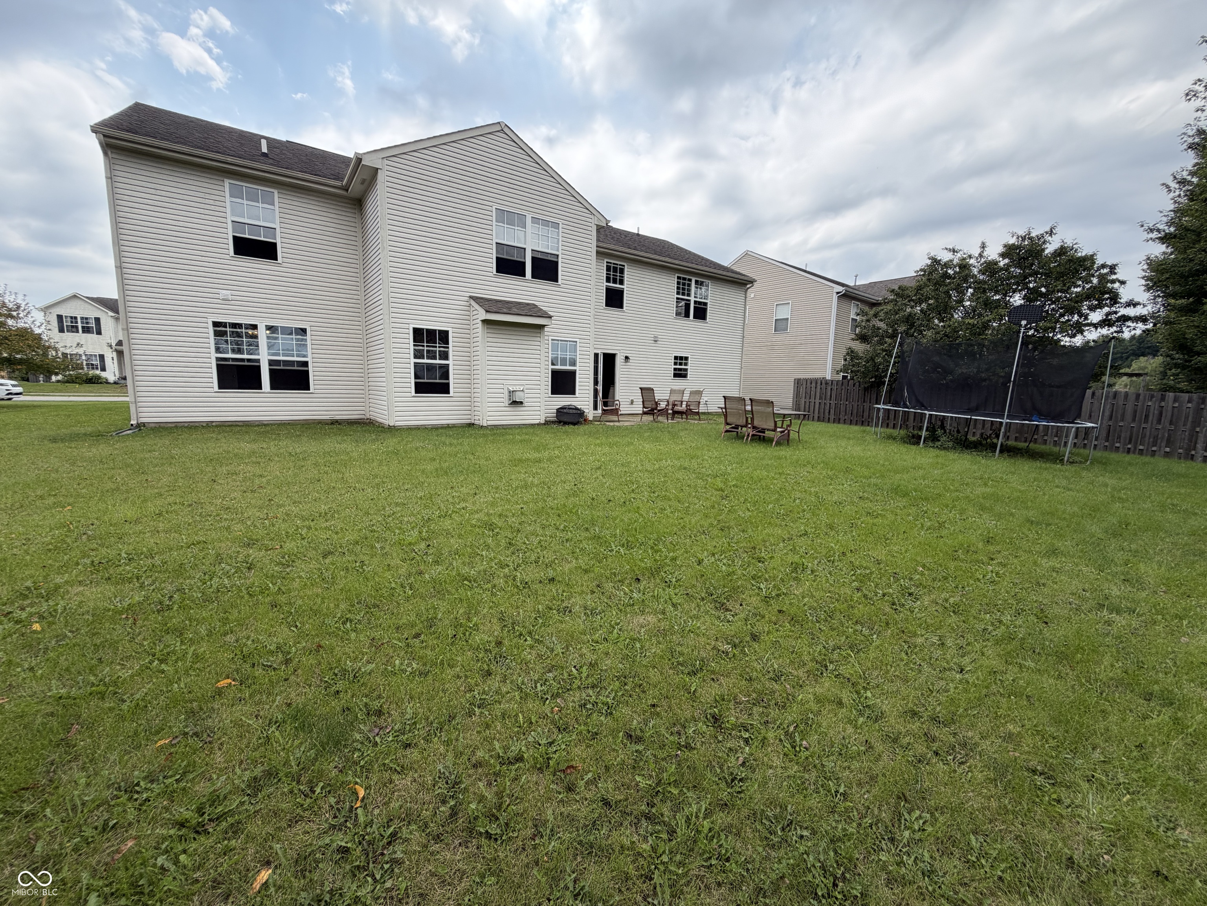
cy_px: 453
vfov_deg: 85.7
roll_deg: -1.1
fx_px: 488
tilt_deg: -7.0
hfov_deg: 102.1
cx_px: 604
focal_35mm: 14
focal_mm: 2.22
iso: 32
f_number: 2.2
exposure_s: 1/770
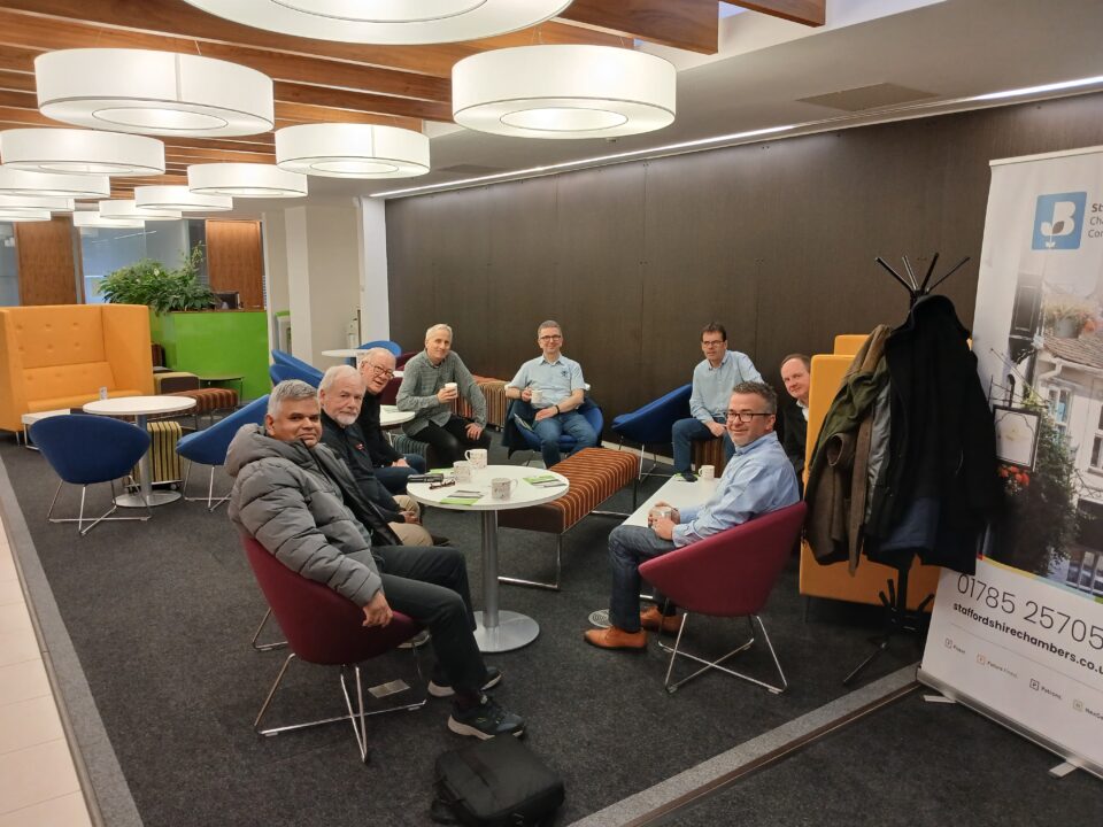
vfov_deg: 53.1
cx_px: 552
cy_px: 414
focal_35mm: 26
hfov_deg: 67.3
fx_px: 828
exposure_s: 1/50
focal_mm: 3.98
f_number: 1.8
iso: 160
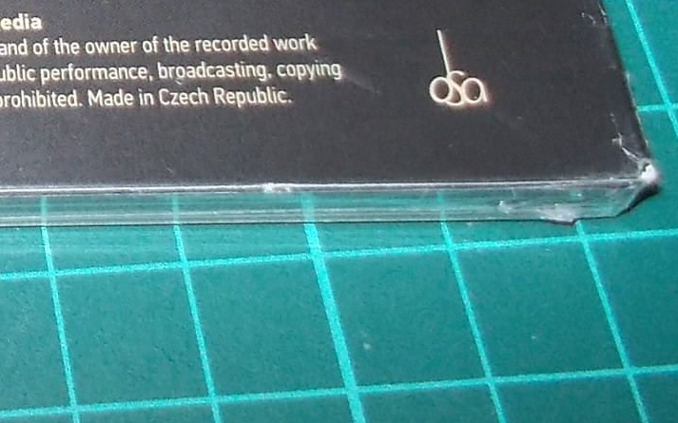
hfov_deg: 19.3
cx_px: -253
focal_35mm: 98
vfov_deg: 12.6
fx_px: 1810
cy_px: -222
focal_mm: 4.1
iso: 200
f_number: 3.3
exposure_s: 1/30
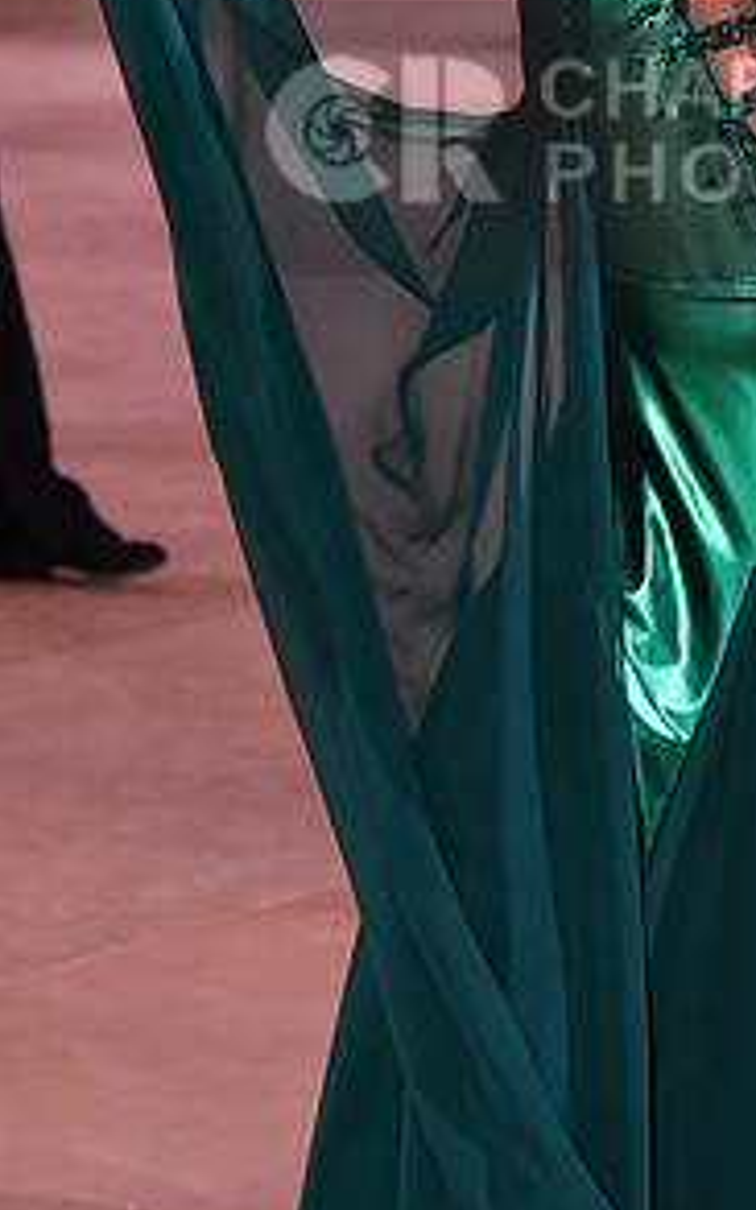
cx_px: 795
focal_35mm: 272
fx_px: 8971
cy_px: 140
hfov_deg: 4.8
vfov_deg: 7.7
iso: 2500
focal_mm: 135
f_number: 6.3
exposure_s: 1/320
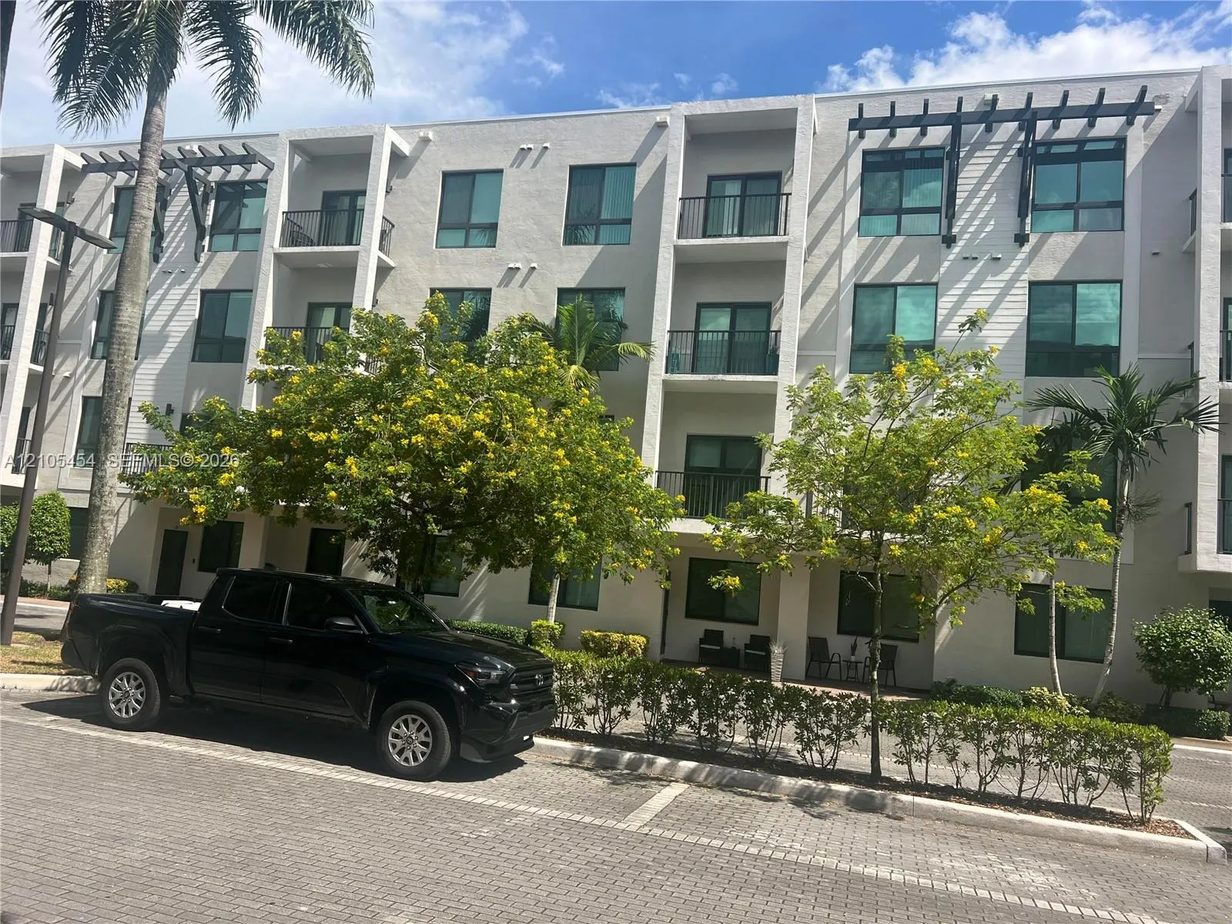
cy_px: 462
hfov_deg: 67.3
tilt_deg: +6.6
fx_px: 925
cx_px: 616
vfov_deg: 53.1
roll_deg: -5.6
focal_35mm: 26
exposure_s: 1/3571
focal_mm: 5.7
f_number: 1.5
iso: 50
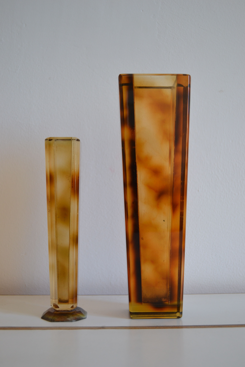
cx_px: 124
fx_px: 408
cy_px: 186
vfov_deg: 48.5
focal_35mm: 40
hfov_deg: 33.4
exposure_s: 1/50
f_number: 4.2
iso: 400
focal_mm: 26
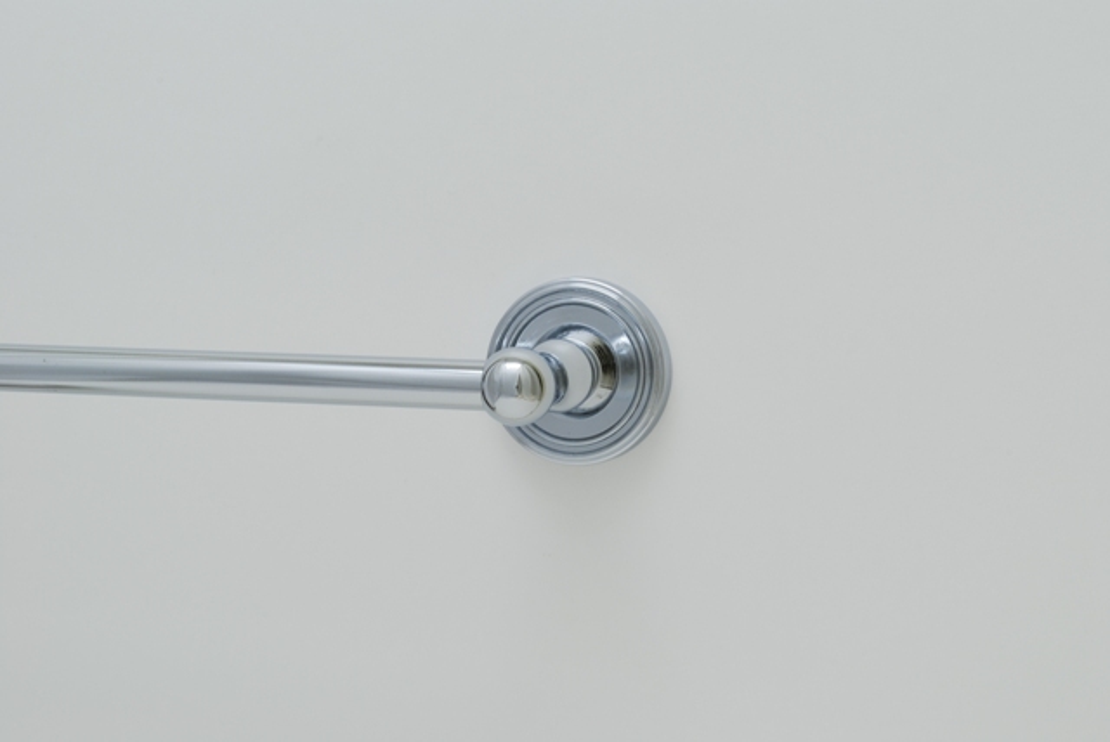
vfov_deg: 16.6
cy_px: 371
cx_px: 555
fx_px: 2546
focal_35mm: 82
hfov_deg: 24.6
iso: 100
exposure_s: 1/2.5
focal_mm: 55
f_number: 18
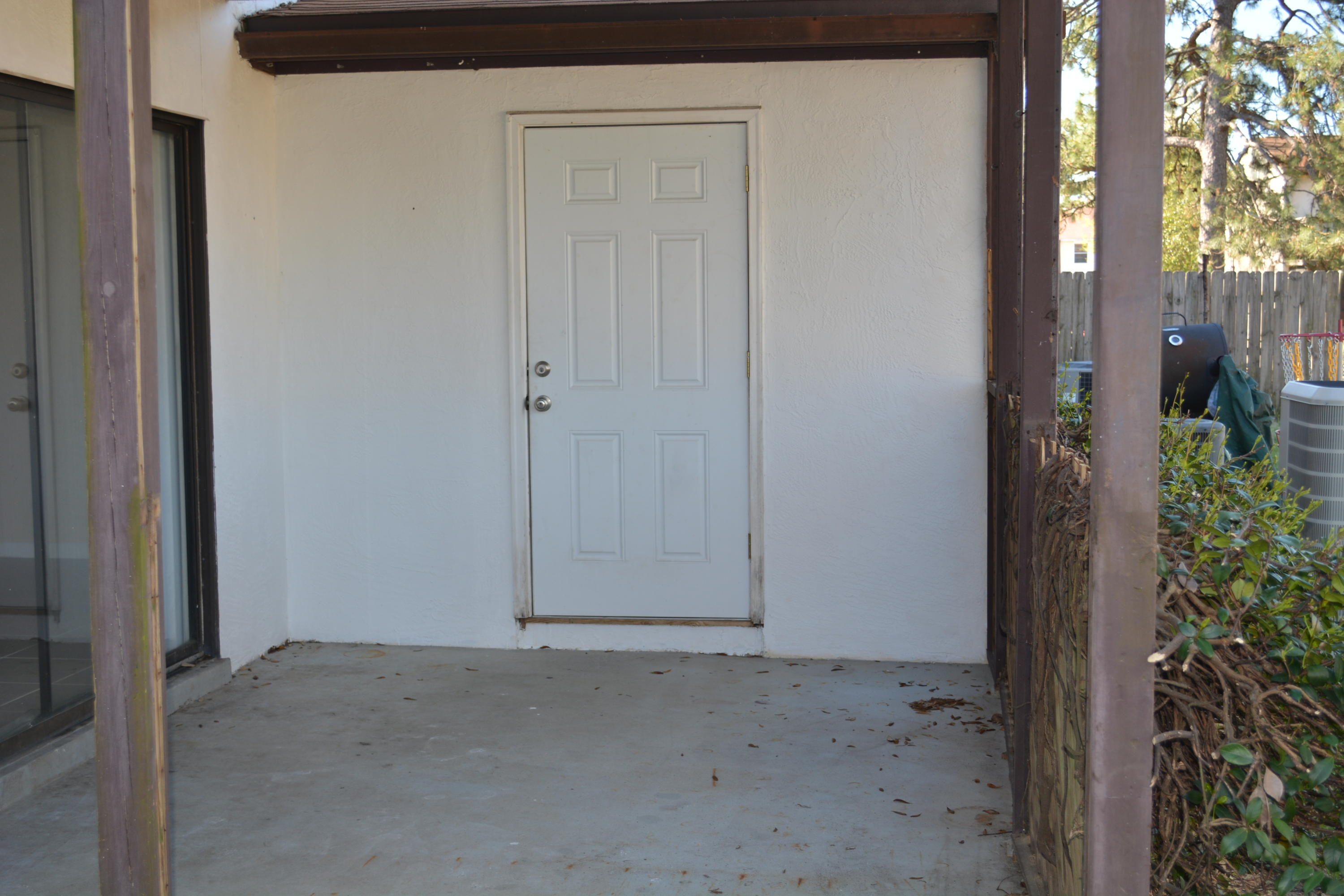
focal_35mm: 45
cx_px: 672
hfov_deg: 43.6
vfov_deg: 29.9
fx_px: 1680
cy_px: 448
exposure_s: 1/100
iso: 100
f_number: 4.5
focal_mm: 30
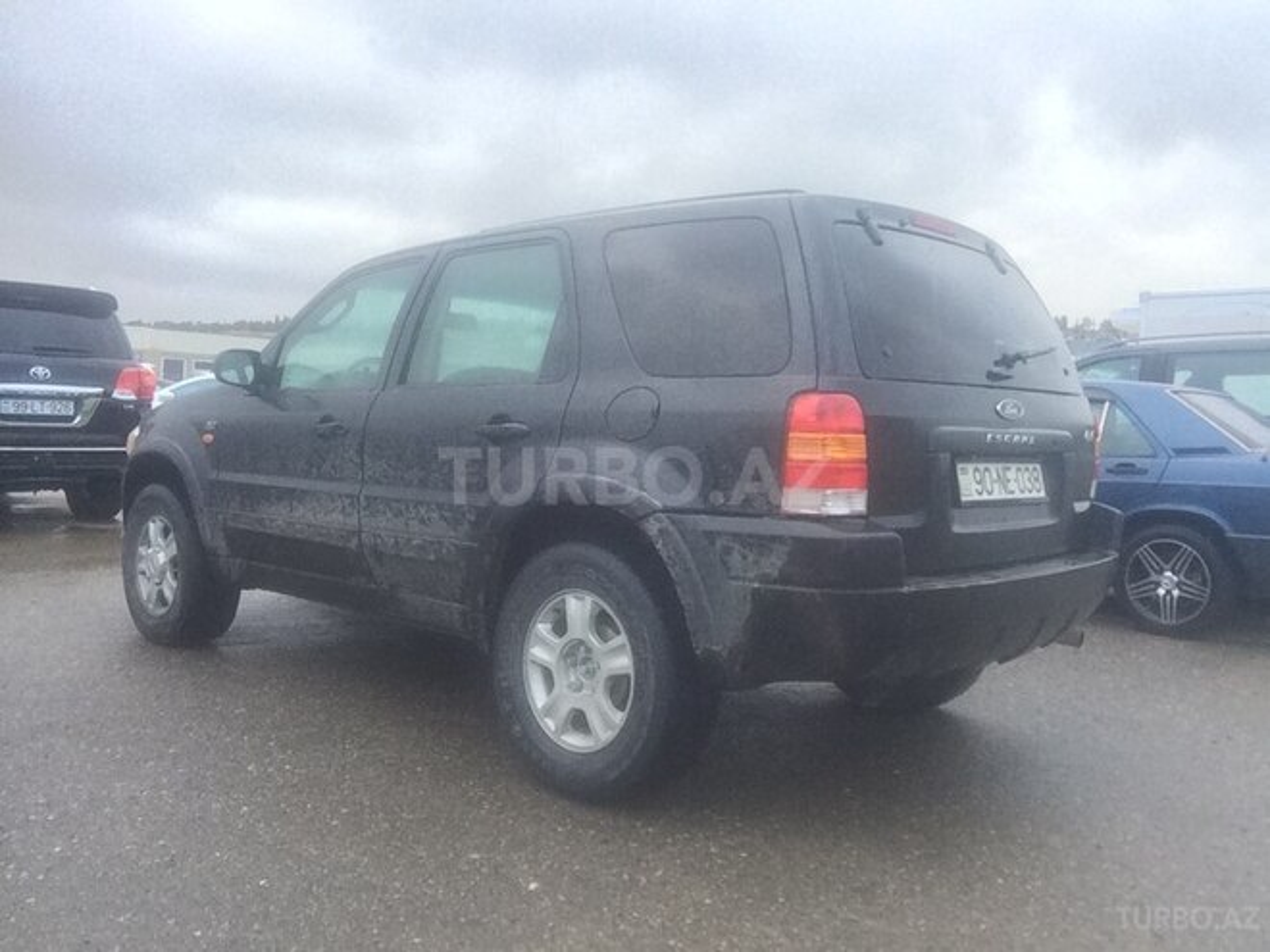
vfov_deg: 45.4
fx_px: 1137
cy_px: 476
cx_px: 635
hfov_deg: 58.4
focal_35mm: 31
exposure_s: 1/33
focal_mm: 2.15
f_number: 2.4
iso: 100
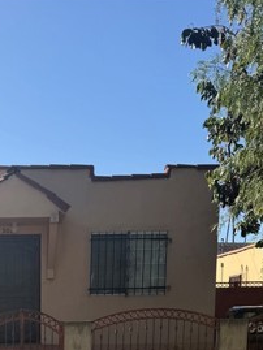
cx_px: 0
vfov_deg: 29.5
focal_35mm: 57
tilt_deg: -8.8
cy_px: 410
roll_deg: +0.0
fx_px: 577
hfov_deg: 24.5
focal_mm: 6.76
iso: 80
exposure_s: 1/3584
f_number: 1.78
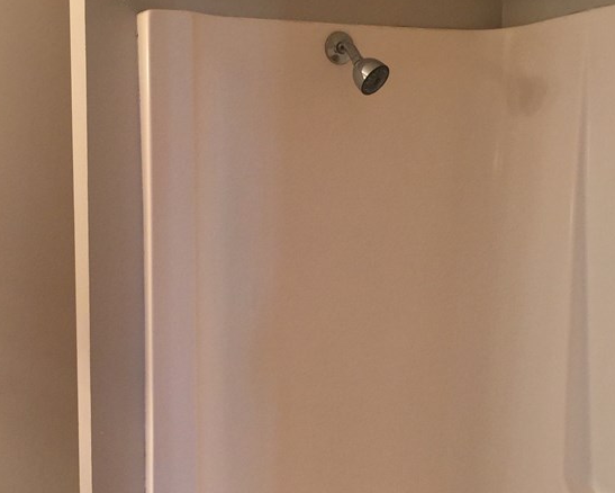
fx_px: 965
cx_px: 205
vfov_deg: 28.5
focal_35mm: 53
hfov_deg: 35.0
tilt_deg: -5.9
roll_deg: -0.6
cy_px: 313
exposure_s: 1/15
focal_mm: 4.15
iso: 64
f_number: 2.2
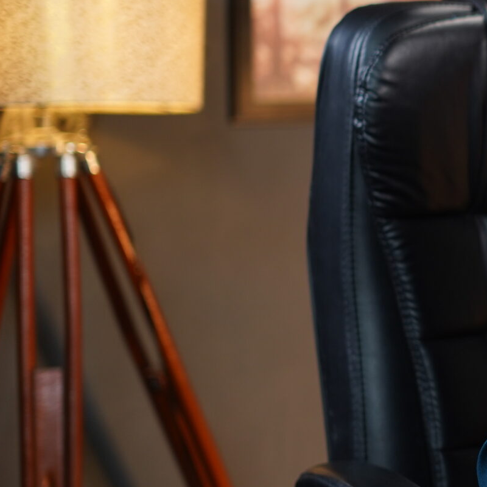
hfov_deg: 12.2
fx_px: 2165
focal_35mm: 136
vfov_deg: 12.8
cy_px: 177
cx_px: 755
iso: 320
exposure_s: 1/100
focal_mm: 50
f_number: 1.8
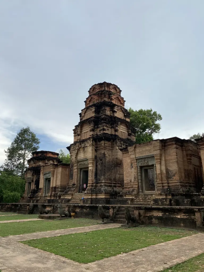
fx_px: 204
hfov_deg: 53.1
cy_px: 136
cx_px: 102
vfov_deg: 67.3
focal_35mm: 26
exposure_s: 1/1135
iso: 32
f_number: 1.8
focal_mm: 4.25
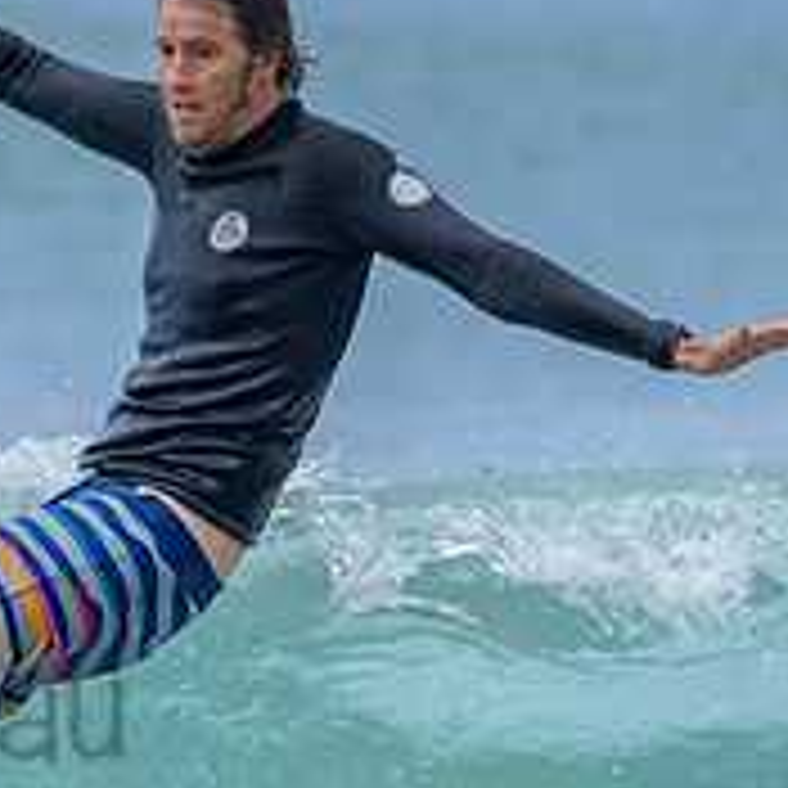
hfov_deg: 1.5
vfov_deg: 1.5
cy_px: 674
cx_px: -125
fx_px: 29412
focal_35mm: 1142
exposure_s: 1/2000
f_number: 5.6
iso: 560
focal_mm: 330
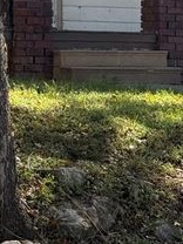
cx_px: 6
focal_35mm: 154
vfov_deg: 12.3
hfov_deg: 9.6
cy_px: -101
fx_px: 1086
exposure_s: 1/1116
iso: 100
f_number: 1.78
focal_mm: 6.76
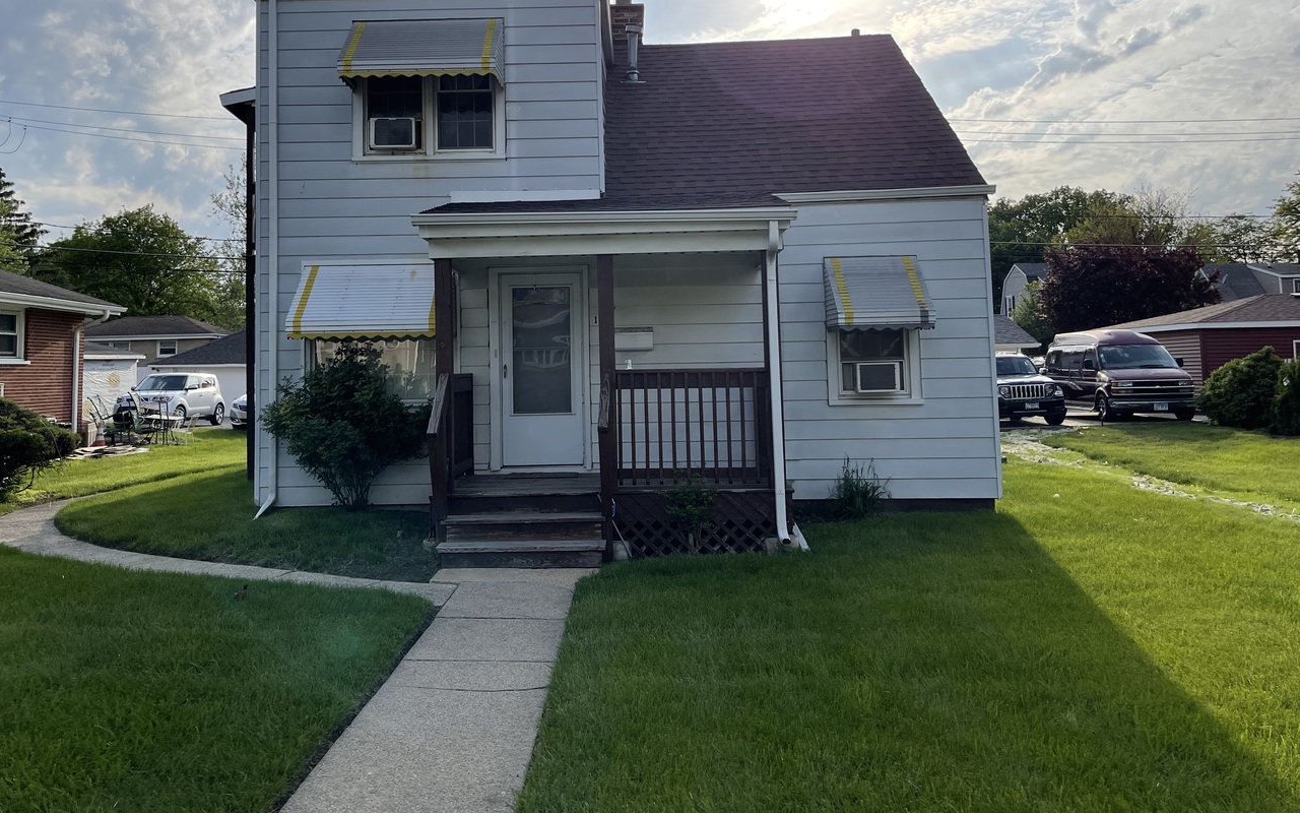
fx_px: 1098
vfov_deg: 40.3
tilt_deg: +3.7
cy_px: 297
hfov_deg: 61.1
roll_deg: +2.0
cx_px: 591
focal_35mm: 31
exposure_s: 1/6250
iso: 32
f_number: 1.6
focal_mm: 5.1
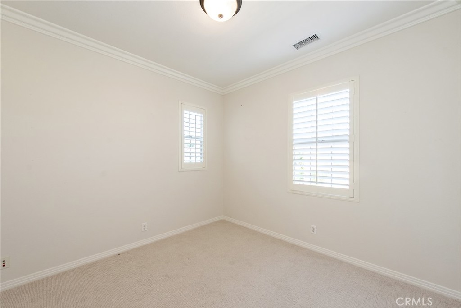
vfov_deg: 81.2
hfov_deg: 104.2
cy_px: 154
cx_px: 230
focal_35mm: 14
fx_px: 179
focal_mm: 14
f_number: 5.6
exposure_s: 1/125
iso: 720
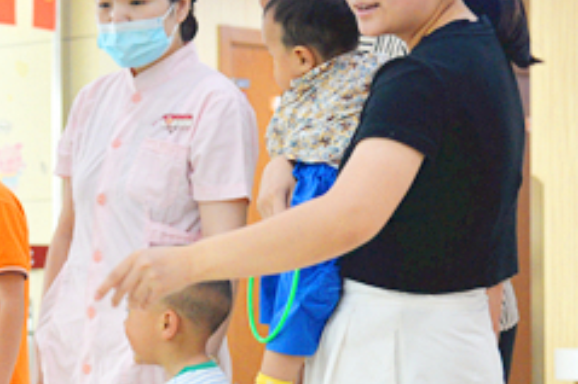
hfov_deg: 12.7
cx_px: 94
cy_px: 239
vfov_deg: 8.5
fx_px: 2583
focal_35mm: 161
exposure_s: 1/60
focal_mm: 48
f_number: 4
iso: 640
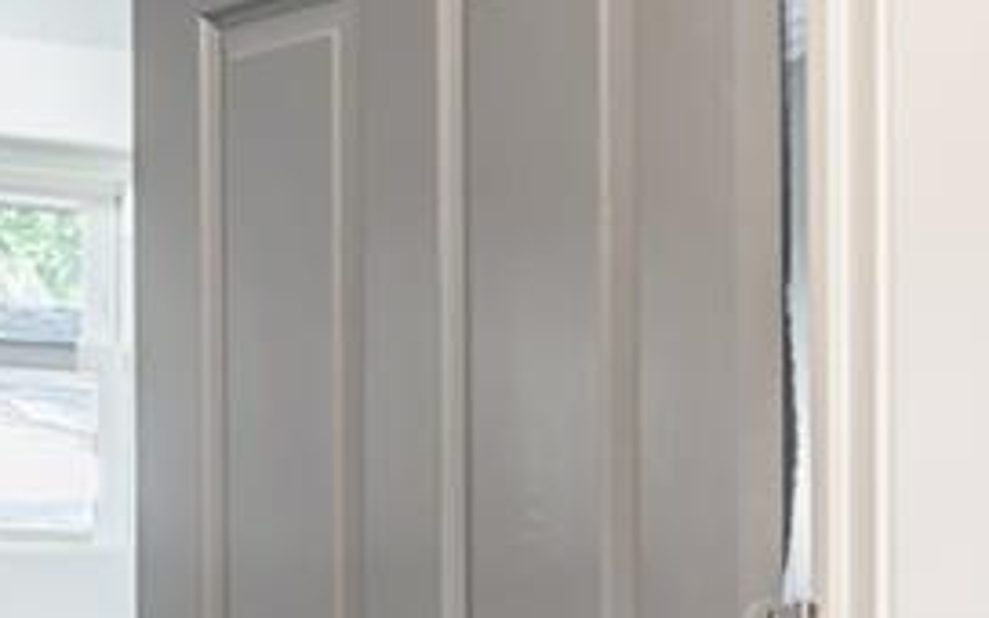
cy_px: 711
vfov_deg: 12.6
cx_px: 1669
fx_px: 2749
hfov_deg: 17.4
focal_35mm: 102
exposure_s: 1/1.67
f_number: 10
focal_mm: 17
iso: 320
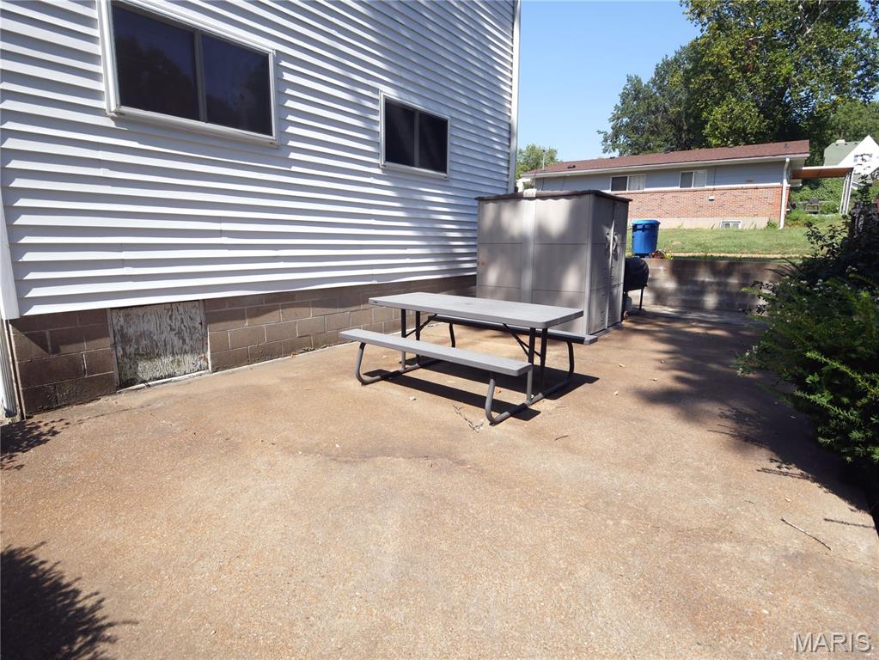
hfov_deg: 87.7
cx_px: 440
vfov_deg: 71.6
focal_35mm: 18
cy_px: 330
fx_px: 457
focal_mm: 9
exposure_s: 1/800
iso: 200
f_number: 5.6
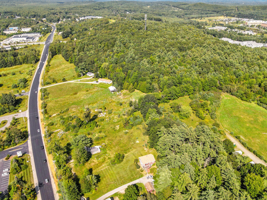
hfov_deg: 71.6
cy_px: 100
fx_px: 185
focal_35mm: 24
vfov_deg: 56.8
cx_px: 134
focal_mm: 4.5
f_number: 2.8
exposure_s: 1/800
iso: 200
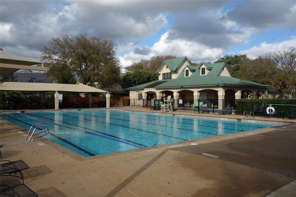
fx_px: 230
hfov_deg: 65.5
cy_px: 98
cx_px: 148
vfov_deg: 46.4
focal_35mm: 28
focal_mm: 10.4
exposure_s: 1/500
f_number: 5.6
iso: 125
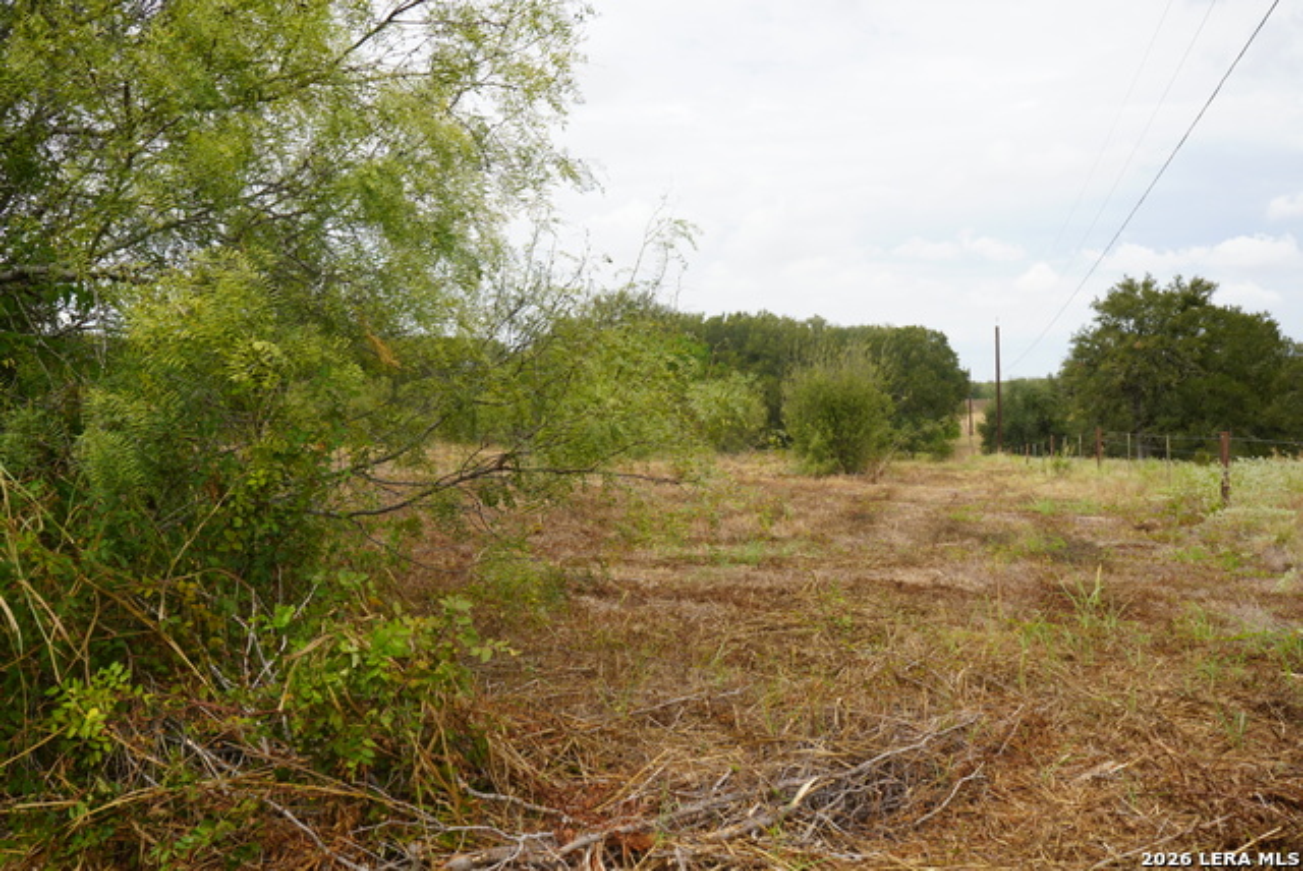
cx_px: 652
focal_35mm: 37
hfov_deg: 51.8
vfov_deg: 36.0
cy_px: 436
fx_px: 1340
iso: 100
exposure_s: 1/125
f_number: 9
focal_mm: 37
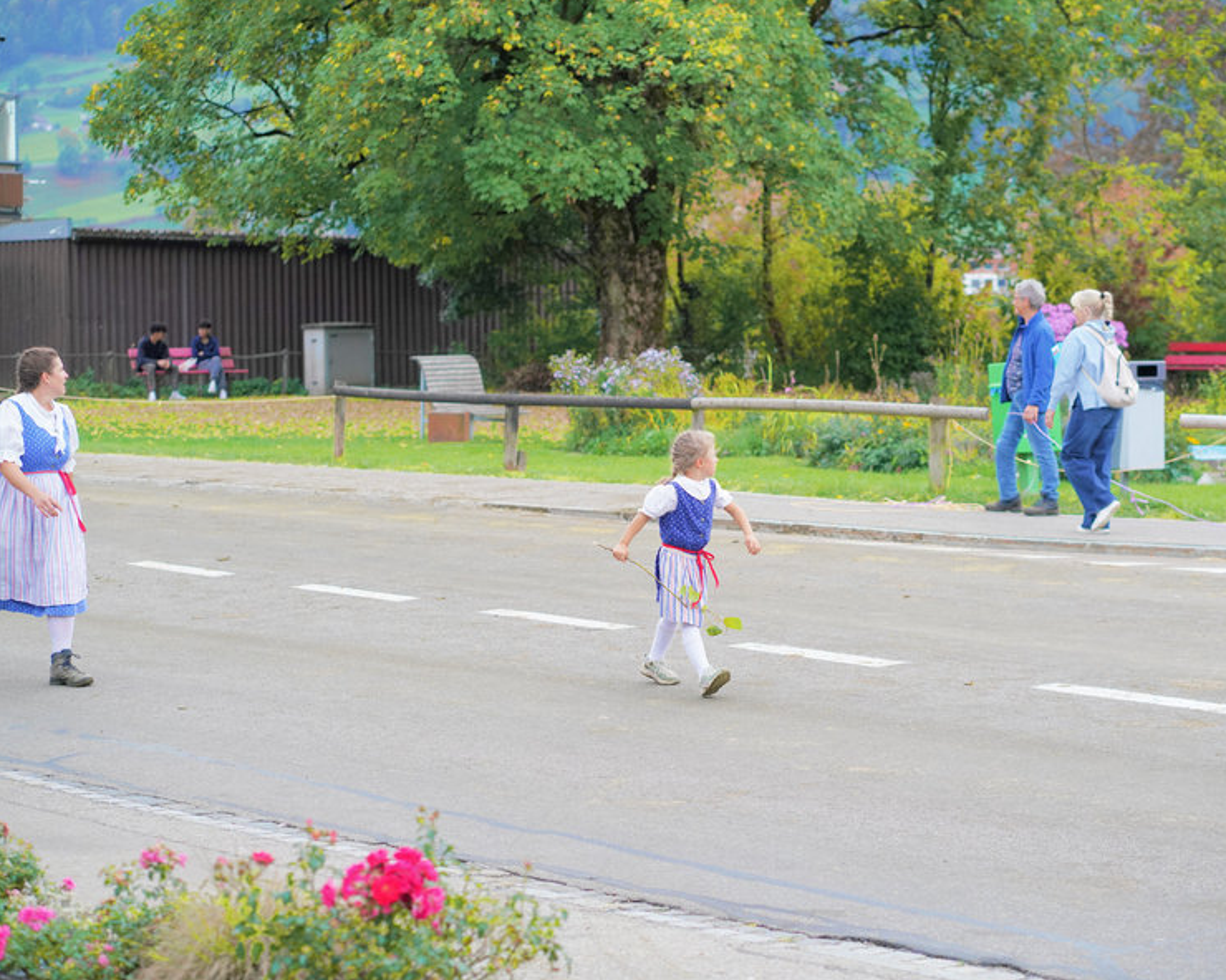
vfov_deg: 15.9
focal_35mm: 97
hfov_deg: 19.7
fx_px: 3520
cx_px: 702
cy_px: 485
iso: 800
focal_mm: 85
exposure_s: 1/1250
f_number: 3.5
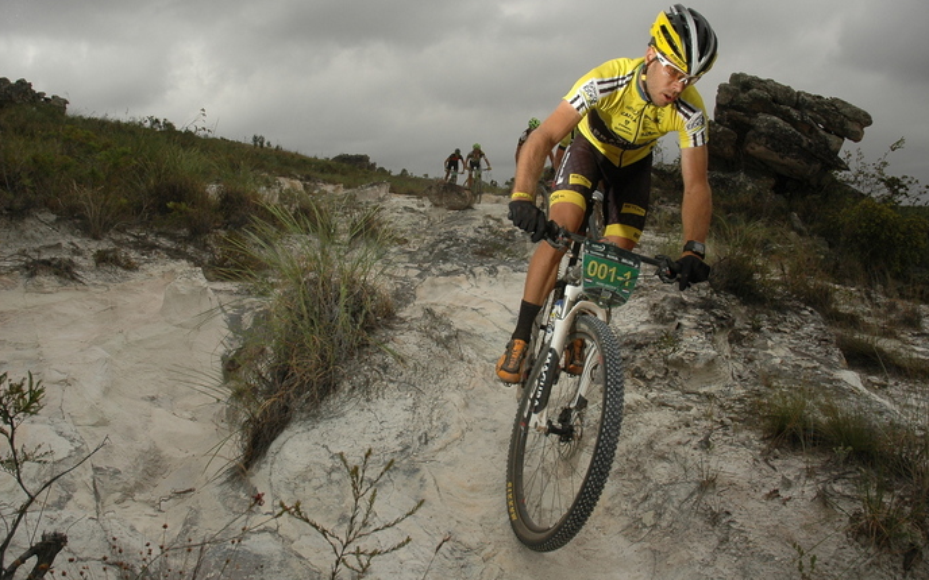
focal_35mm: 28
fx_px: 709
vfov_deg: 44.5
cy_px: 272
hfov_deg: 66.5
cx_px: 469
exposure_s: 1/2000
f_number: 5.6
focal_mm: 18
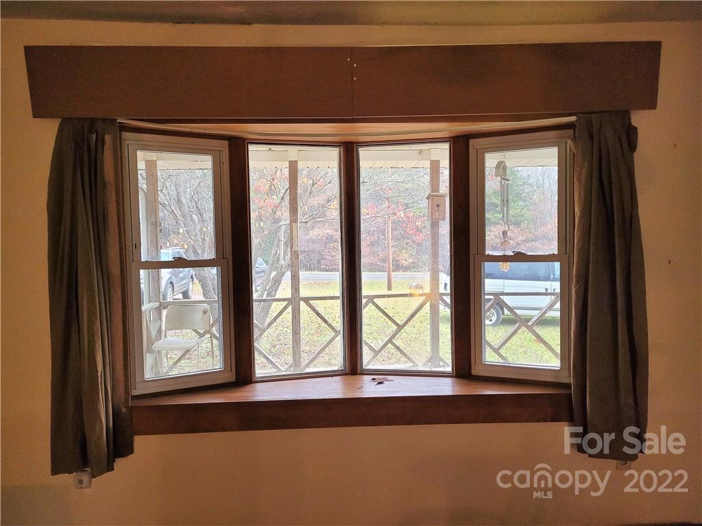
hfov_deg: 67.3
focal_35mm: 26
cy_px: 263
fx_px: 527
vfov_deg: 53.1
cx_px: 351
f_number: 1.8
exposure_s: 1/120
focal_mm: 5.4
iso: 320
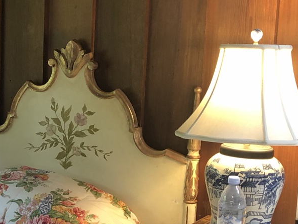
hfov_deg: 22.0
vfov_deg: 17.3
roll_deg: +0.4
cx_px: -13
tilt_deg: -8.0
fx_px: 732
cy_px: 158
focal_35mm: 85
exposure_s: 1/20
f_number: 1.8
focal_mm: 3.99
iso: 40
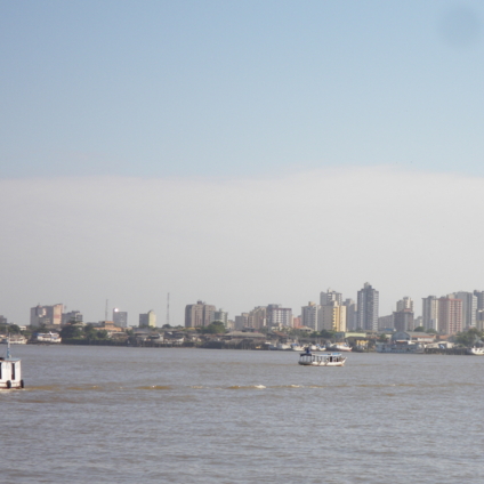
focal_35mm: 155
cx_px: 365
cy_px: 264
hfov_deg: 11.2
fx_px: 2452
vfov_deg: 11.3
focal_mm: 16.5
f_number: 5.3
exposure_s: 1/250
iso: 64
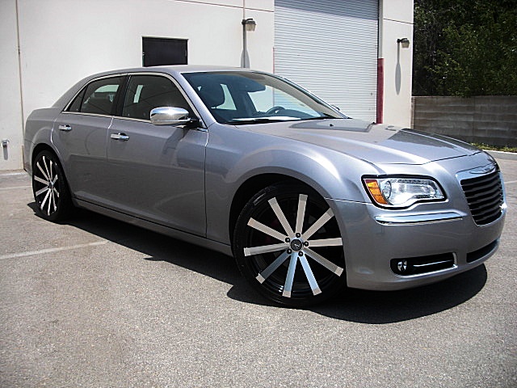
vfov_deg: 39.7
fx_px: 538
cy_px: 194
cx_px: 258
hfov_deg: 51.4
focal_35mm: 36
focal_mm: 6.3
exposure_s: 1/800
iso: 50
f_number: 2.8
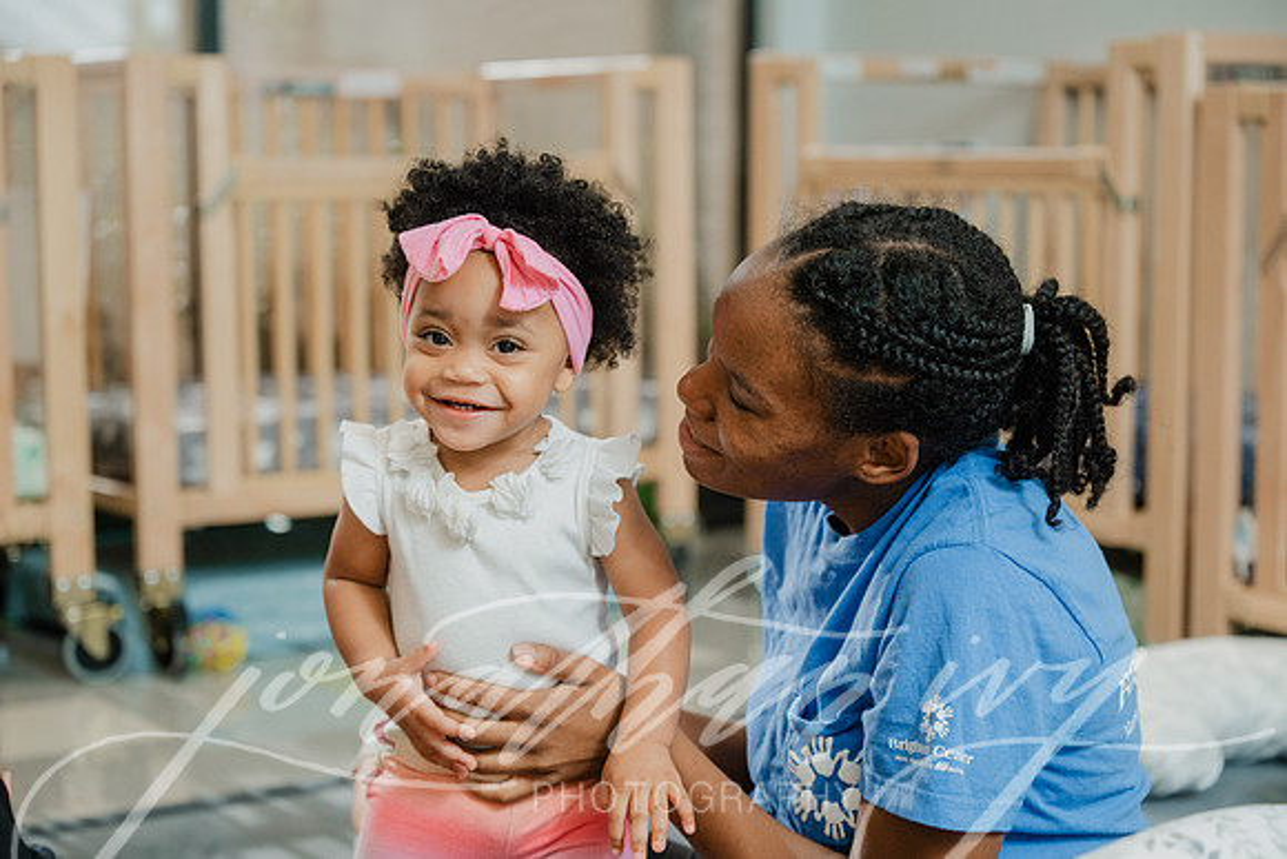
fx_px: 2503
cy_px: 430
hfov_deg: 28.8
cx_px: 644
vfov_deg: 19.5
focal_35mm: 70
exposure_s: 1/200
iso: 800
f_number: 3.5
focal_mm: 70
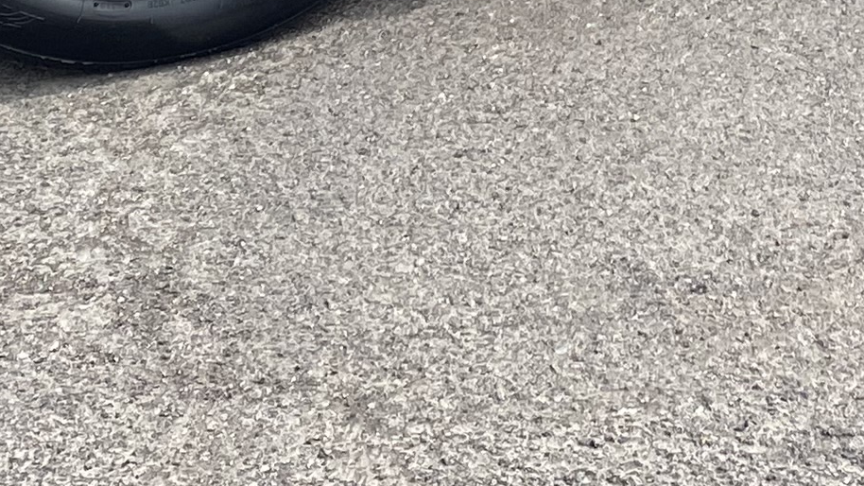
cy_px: -710
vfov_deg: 8.7
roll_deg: +1.4
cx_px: 977
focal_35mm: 125
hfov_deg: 16.6
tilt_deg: -13.9
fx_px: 2864
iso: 32
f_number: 1.8
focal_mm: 4.25
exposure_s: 1/1157
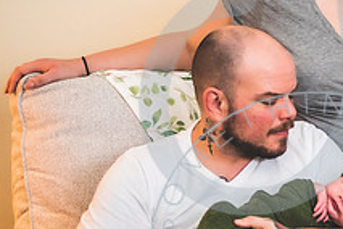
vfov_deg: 9.5
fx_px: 1372
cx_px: 399
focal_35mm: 144
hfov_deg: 13.9
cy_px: 122
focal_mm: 52
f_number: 2.8
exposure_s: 1/160
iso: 400
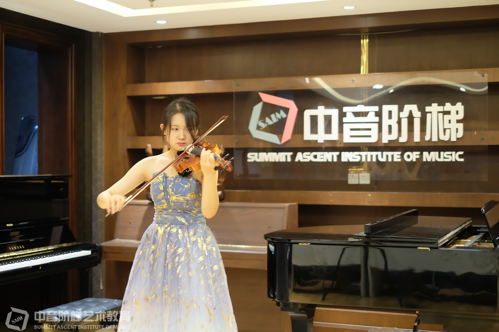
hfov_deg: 37.5
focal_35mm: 53
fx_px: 735
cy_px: 166
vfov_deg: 25.5
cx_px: 250
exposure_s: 1/75
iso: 1250
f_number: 1.4
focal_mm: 35
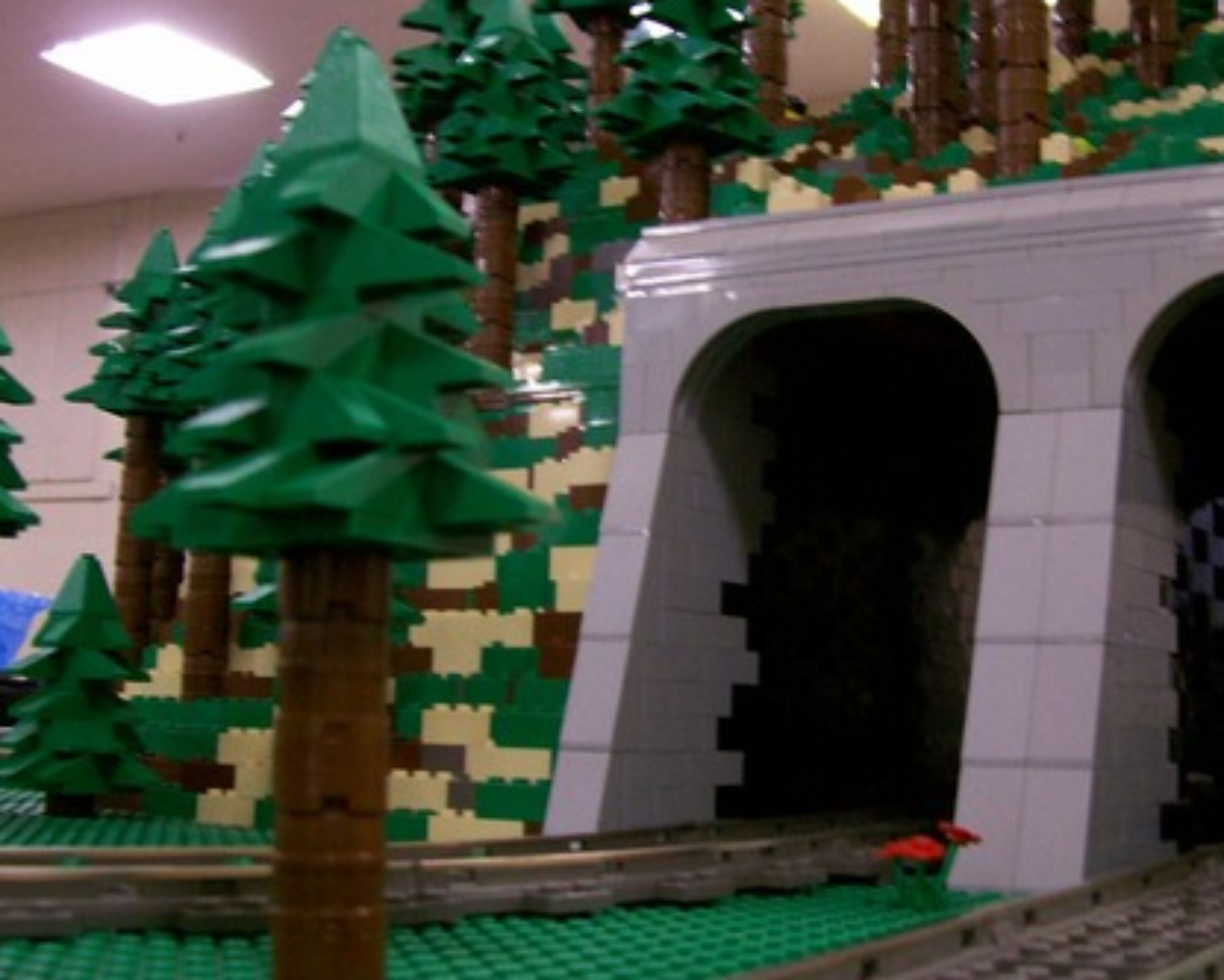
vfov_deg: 29.7
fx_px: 1848
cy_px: 415
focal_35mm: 51
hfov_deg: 36.4
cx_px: 771
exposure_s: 1/8
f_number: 2.7
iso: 160
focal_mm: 5.6
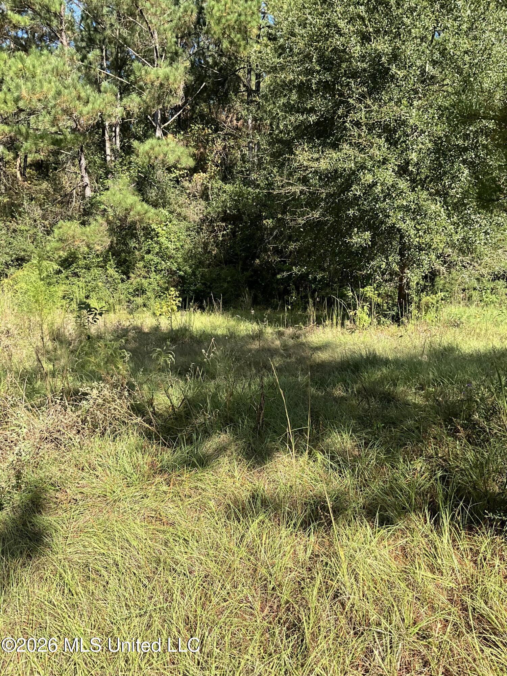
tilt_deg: -10.3
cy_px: 338
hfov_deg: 48.2
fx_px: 566
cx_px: 254
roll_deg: +1.3
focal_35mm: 29
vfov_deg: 61.7
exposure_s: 1/728
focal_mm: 3
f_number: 1.8
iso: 25
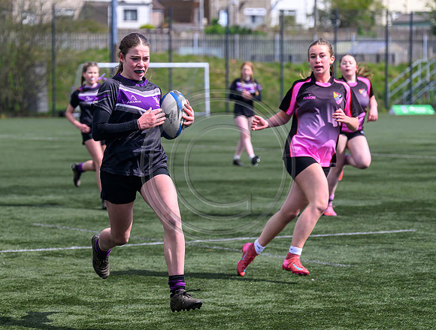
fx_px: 2013
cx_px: 150
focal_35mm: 159
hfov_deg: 12.4
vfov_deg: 9.4
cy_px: 194
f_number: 4
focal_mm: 115
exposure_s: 1/4000
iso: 500
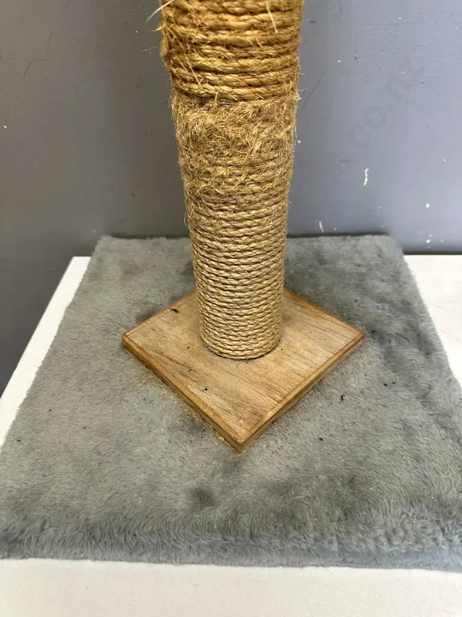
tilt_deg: -41.1
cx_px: 231
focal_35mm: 24
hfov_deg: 56.8
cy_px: 308
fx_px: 427
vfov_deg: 71.6
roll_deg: +0.7
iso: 125
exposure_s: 1/100
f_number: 1.78
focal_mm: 6.86
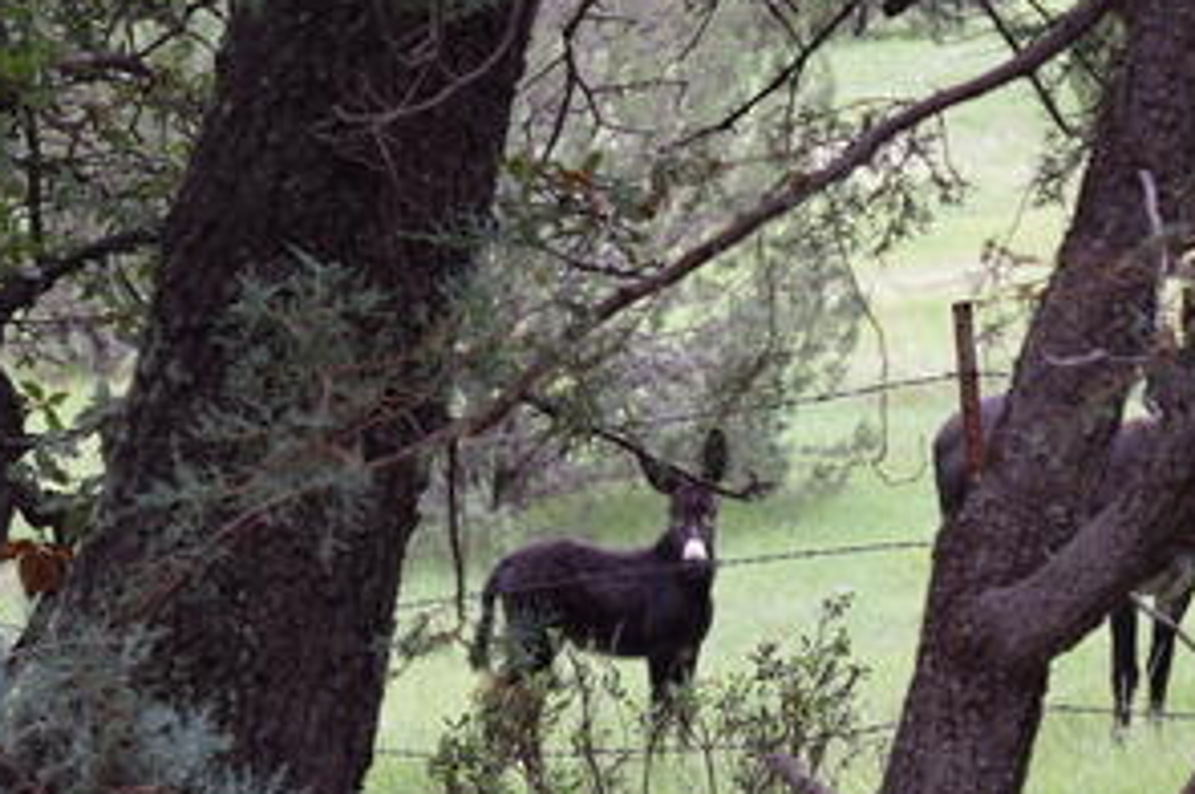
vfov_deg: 8.2
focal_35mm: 168
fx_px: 5571
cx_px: 770
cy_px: 332
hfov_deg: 12.2
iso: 400
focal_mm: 55
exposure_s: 1/125
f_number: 5.6
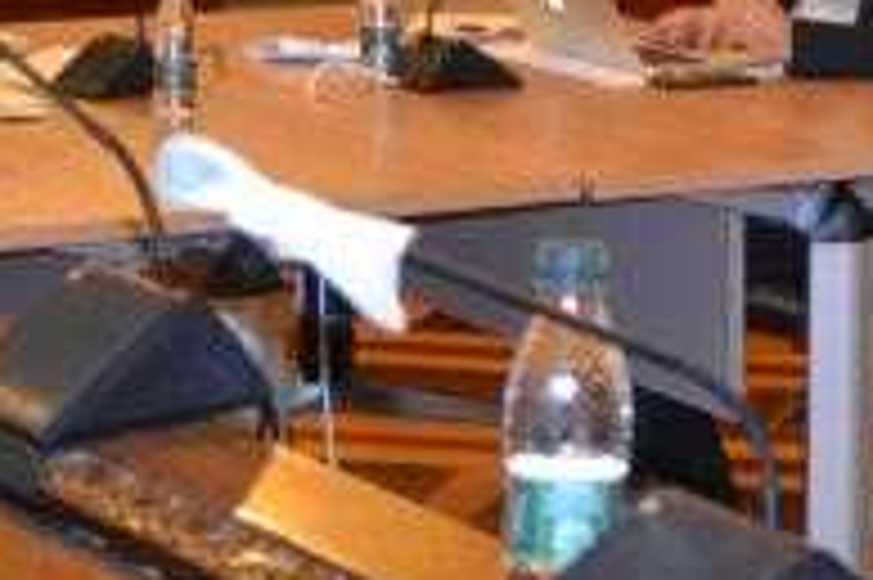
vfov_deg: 7.1
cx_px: 567
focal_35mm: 190
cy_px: -236
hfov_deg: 10.8
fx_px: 4603
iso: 1000
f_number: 3.8
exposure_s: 1/60
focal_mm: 24
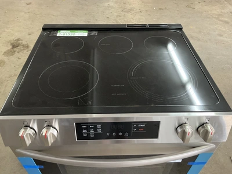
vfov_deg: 48.2
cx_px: 116
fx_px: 194
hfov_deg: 61.7
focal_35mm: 29
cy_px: 87
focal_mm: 3
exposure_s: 1/60
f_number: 1.8
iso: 250
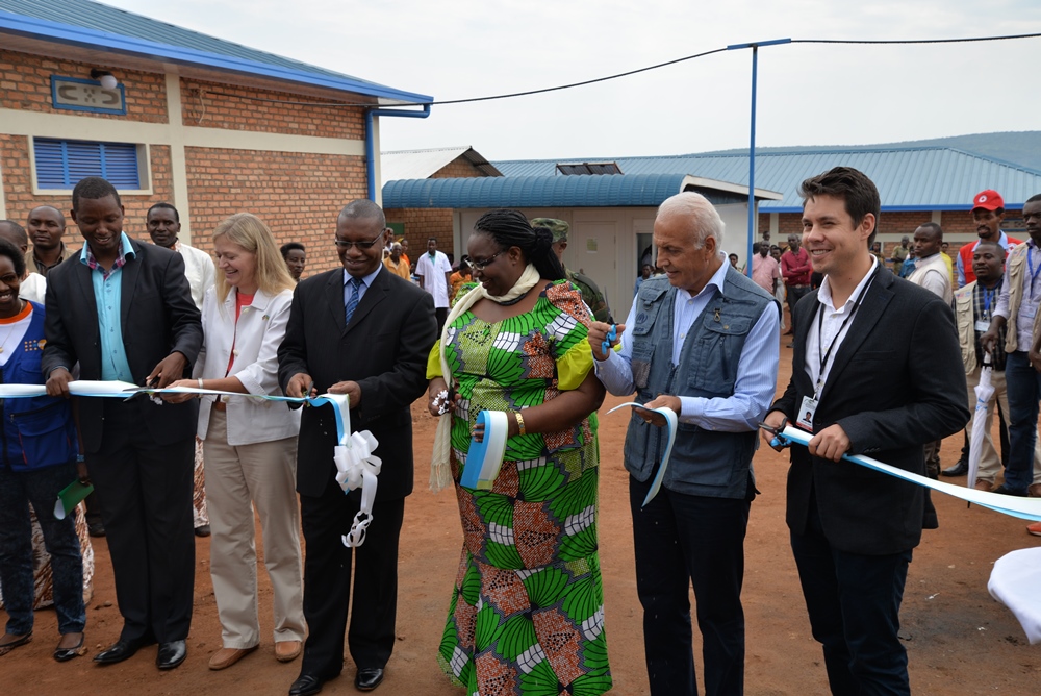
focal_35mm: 36
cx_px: 520
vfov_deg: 36.9
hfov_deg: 53.1
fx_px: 1042
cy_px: 348
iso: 200
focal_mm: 36
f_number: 8
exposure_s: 1/250
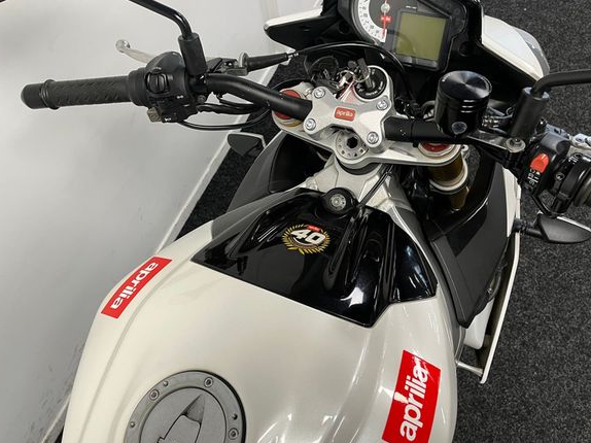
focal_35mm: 29
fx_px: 495
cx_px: 319
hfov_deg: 61.6
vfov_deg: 48.1
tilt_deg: -60.4
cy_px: 198
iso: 100
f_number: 1.6
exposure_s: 1/50
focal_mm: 5.1
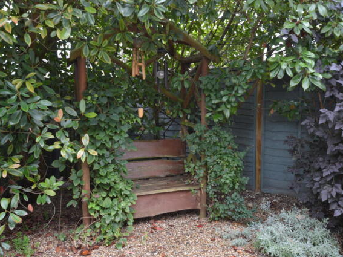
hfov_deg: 59.9
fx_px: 297
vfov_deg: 46.8
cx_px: 162
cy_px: 128
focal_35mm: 30
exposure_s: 1/80
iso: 400
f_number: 4.5
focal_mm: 18
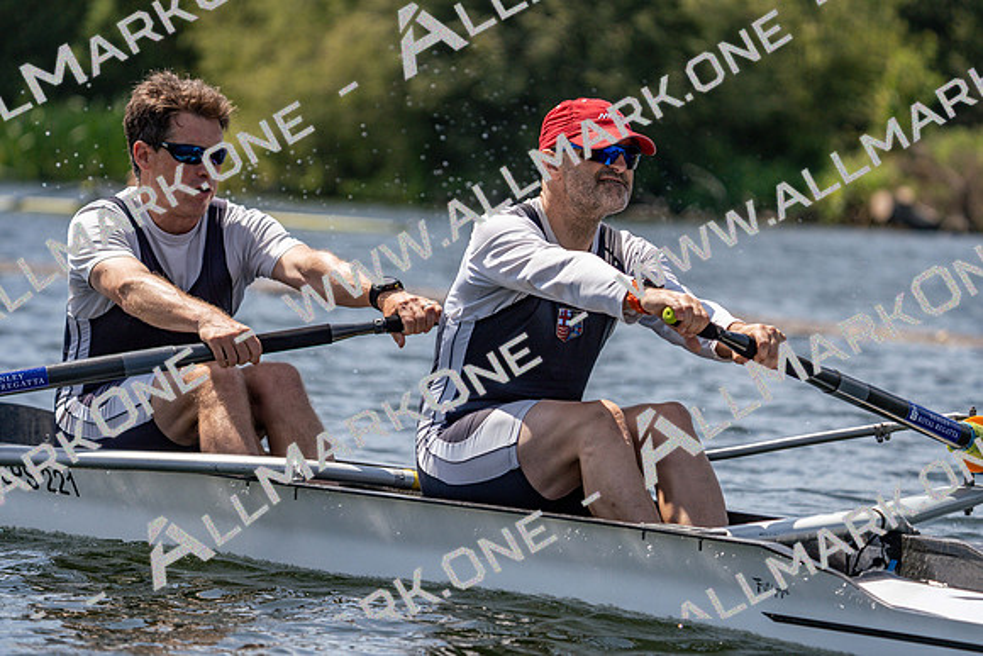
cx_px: 492
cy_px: 328
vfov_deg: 5.5
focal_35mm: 252
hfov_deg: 8.2
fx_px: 6882
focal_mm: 252
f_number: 5.6
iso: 250
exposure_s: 1/2000
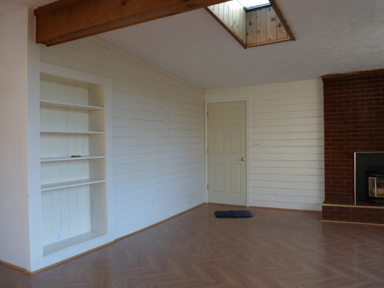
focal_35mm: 27
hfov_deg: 65.3
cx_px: 192
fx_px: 300
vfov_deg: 51.4
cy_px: 144
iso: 80
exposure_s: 1/45
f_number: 3.3
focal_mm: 4.9
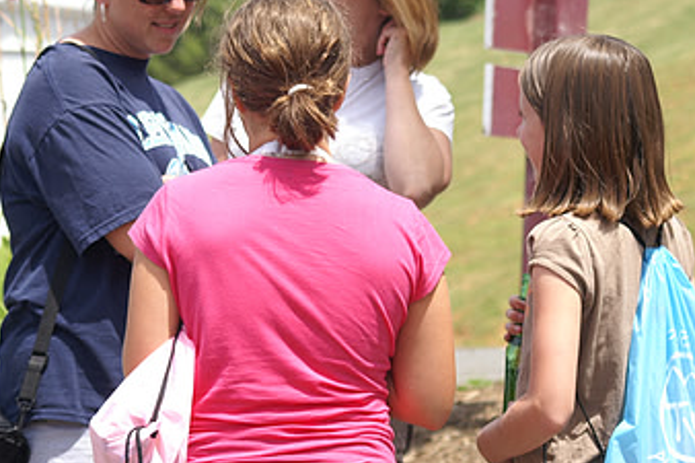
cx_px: 282
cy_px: 128
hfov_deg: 11.4
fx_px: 3473
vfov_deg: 7.6
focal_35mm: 180
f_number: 5.6
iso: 100
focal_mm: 70
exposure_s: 1/400
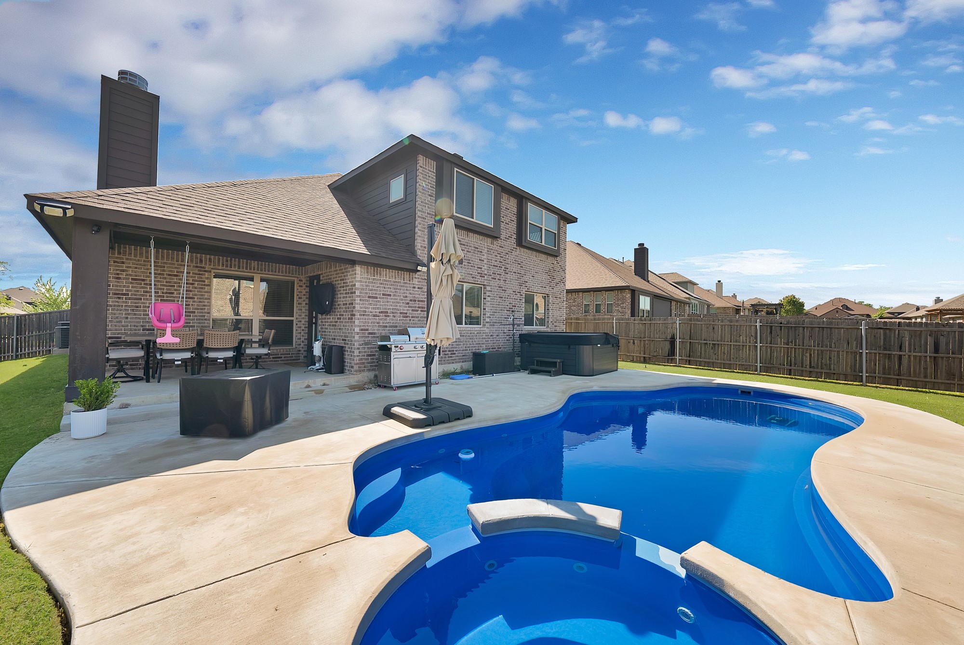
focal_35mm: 12
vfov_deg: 90.1
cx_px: 482
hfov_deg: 112.6
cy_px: 322
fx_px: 322
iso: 640
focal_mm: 12
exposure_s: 1/320
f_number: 9
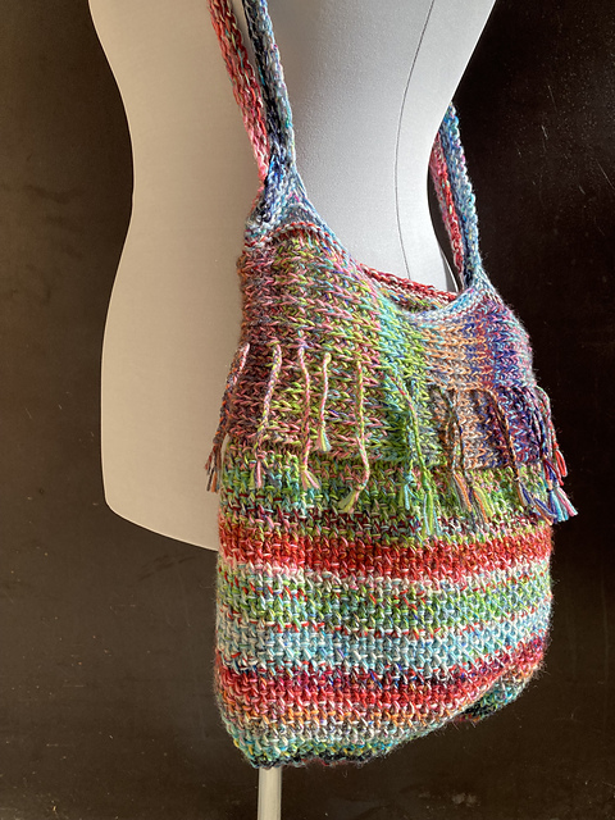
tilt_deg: -11.4
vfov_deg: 63.4
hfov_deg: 49.7
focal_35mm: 28
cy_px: 410
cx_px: 308
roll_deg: -2.5
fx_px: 663
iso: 80
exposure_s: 1/121
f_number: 1.8
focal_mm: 3.99
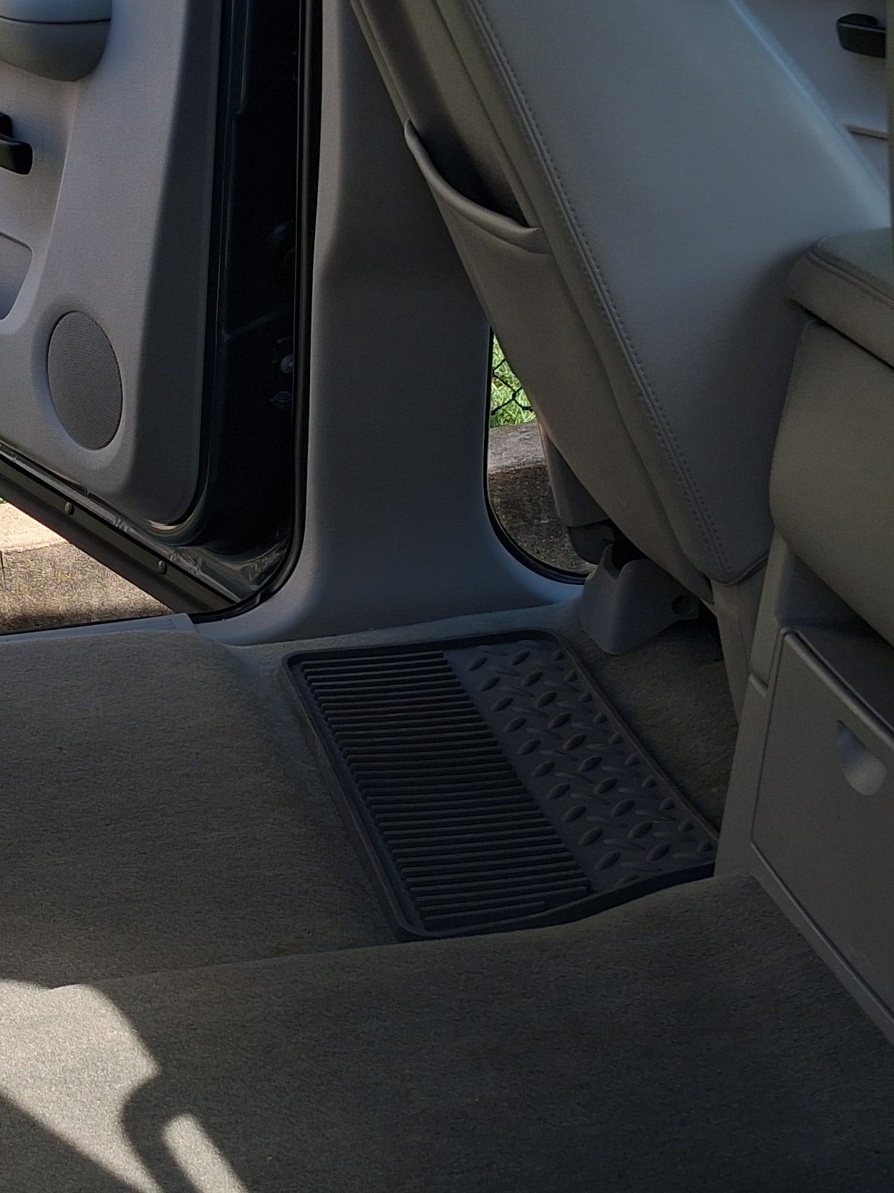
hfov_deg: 22.4
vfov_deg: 30.3
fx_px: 2204
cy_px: 630
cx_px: 115
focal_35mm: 64
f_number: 1.8
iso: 25
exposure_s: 1/306
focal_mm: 3.98
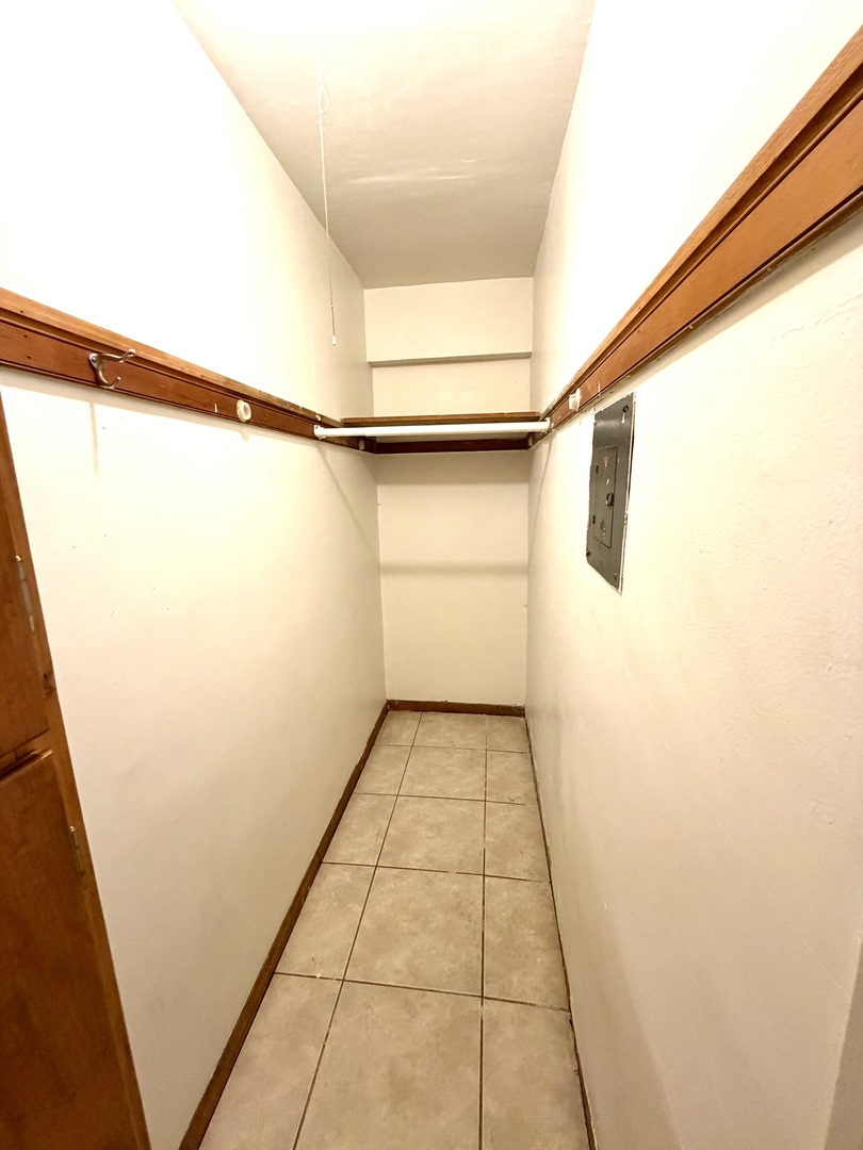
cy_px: 575
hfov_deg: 85.7
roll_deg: +1.5
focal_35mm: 14
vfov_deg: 102.1
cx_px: 432
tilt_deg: -11.9
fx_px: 465
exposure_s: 1/60
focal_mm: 2.22
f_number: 2.2
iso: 250
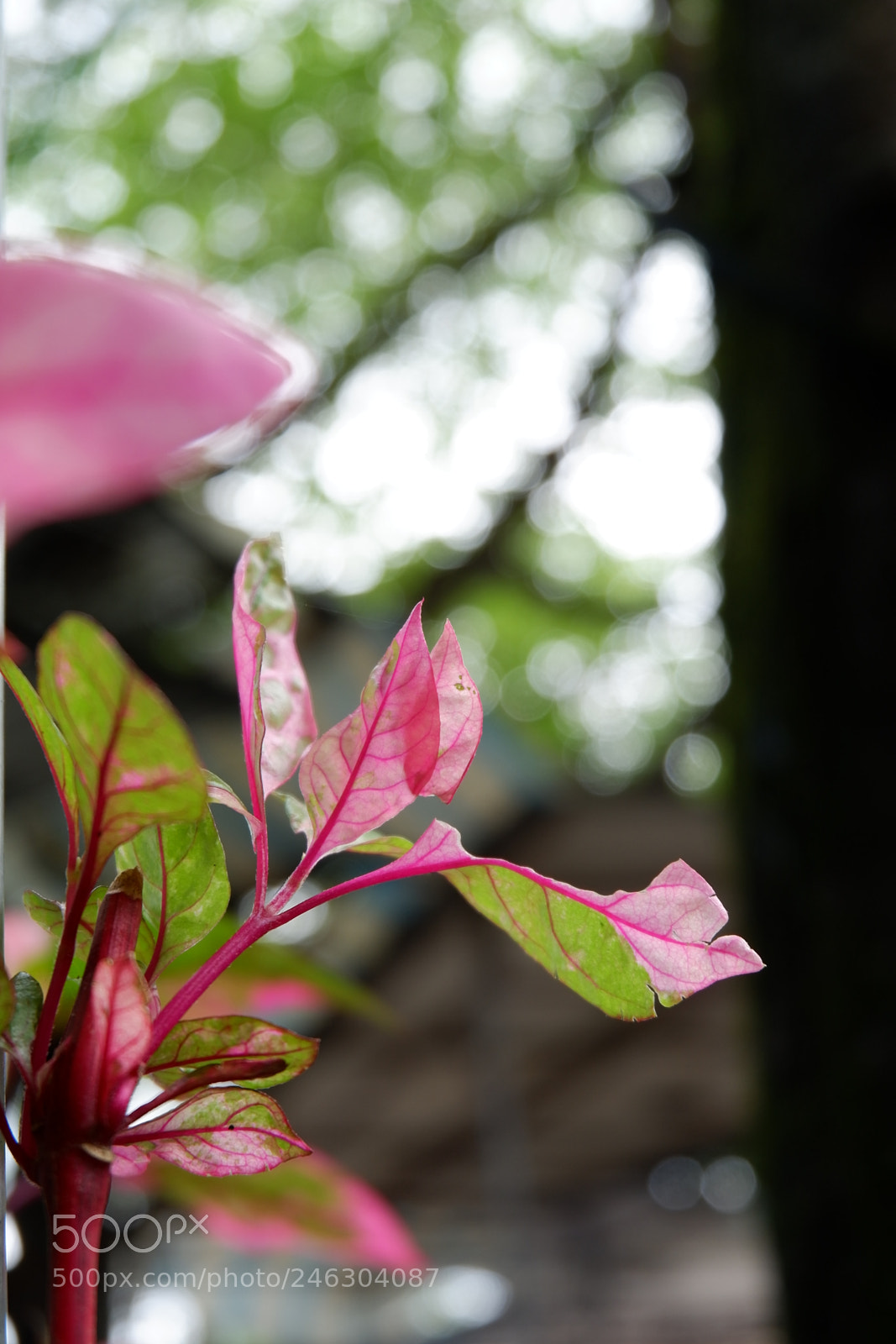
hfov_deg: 28.1
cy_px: 672
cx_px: 448
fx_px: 1791
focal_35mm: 48
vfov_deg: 41.1
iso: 200
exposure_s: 1/50
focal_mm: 32.5
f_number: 5.6
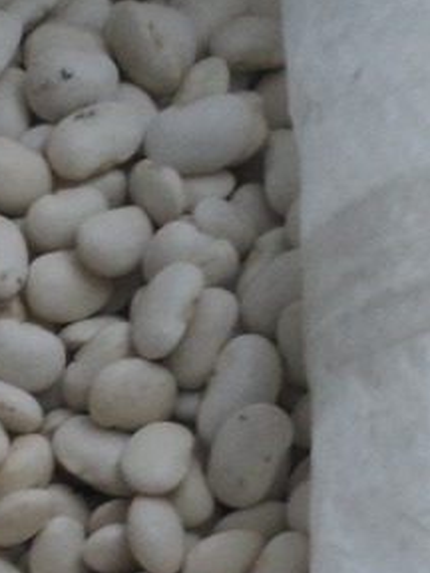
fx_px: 1491
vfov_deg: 17.6
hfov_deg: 14.3
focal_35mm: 90
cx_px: -368
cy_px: 1031
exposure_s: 1/20
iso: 4172
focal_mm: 6.92
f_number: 1.9
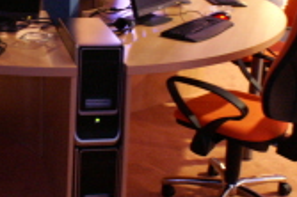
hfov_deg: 27.0
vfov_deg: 18.4
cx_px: 45
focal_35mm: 73
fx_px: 602
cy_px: 32
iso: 1600
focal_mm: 18
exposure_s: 1/3
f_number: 5.6
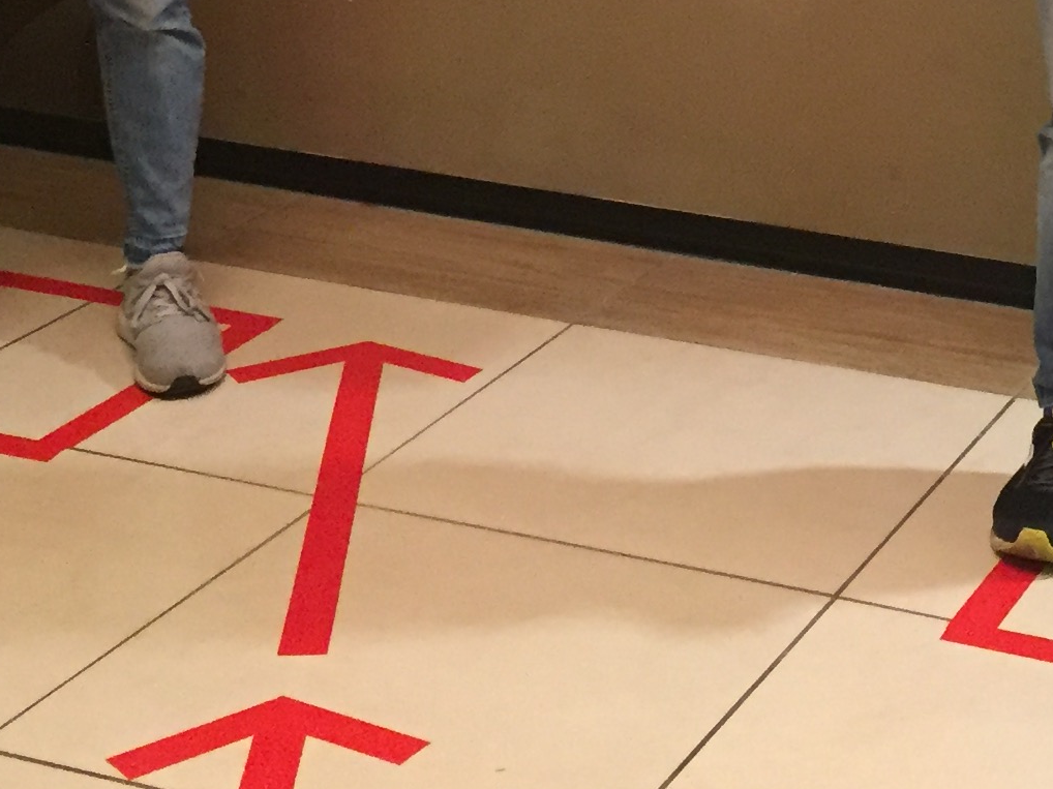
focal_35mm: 93
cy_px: -352
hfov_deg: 20.8
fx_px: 2828
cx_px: 865
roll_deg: -3.0
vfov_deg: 14.9
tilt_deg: -6.5
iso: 250
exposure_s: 1/20
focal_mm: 4.15
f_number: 2.2
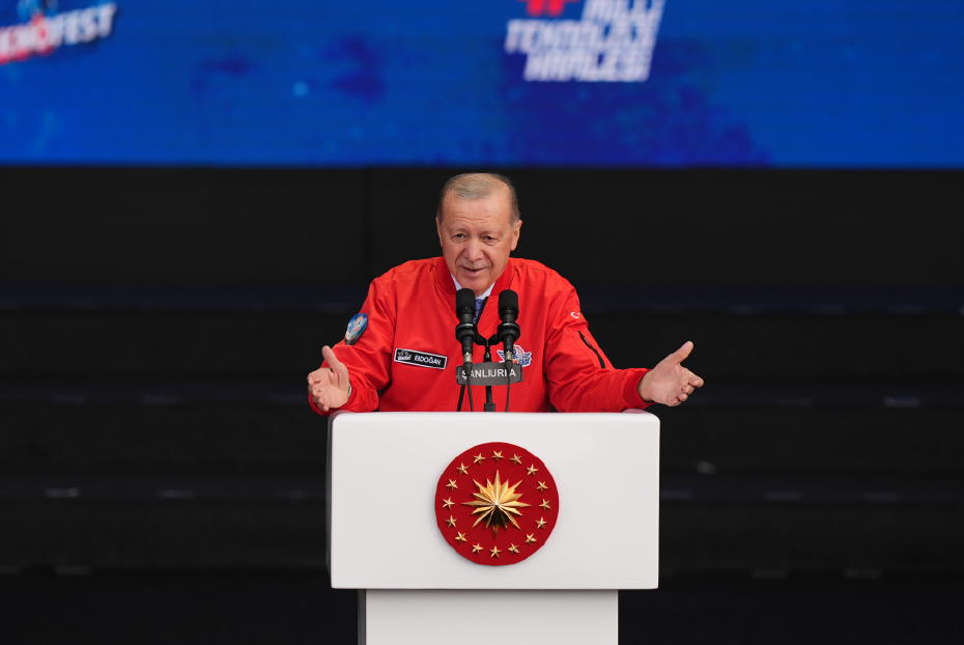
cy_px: 322
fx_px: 16081
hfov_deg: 3.4
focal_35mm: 600
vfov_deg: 2.3
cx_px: 482
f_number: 3.5
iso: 320
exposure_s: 1/1600
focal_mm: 400
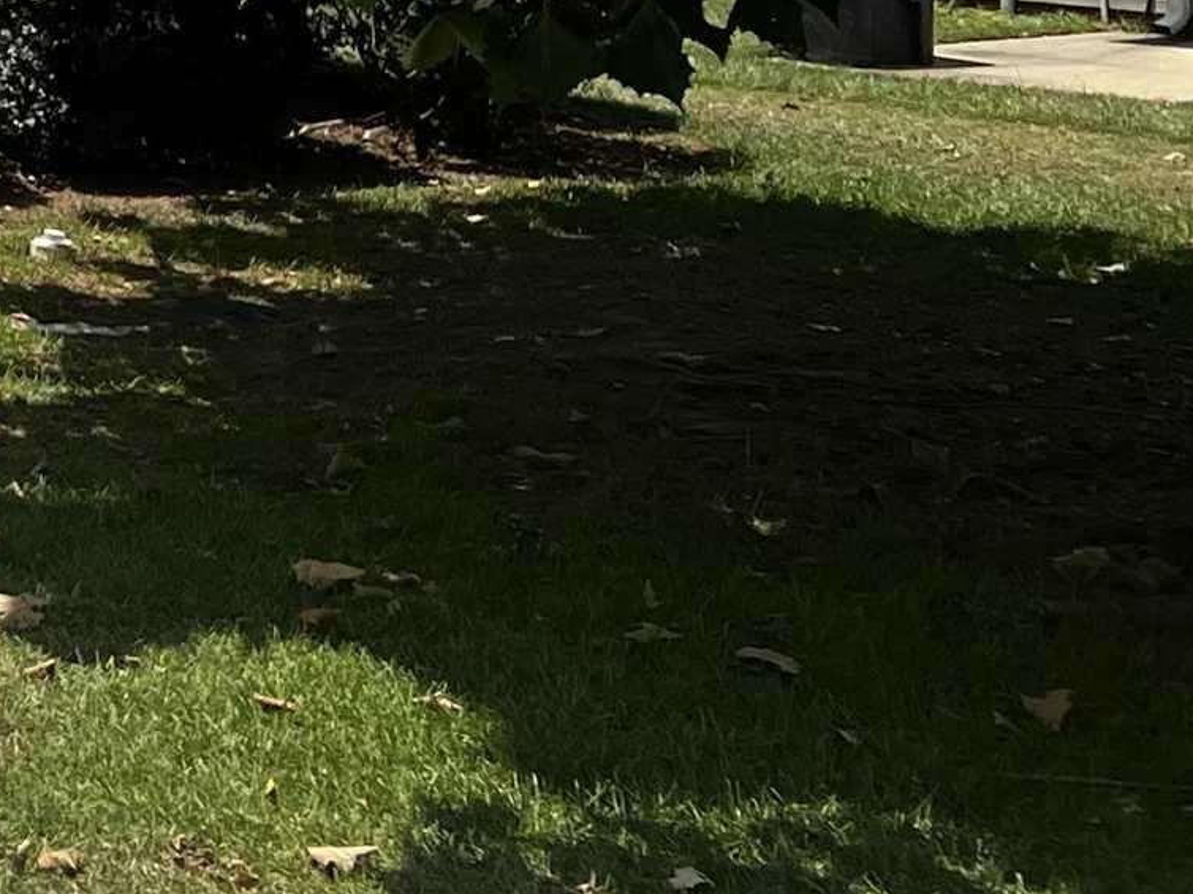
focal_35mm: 106
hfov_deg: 14.9
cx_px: -1233
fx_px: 3652
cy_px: -573
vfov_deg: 13.0
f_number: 1.5
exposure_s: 1/5882
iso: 50
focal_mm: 5.7
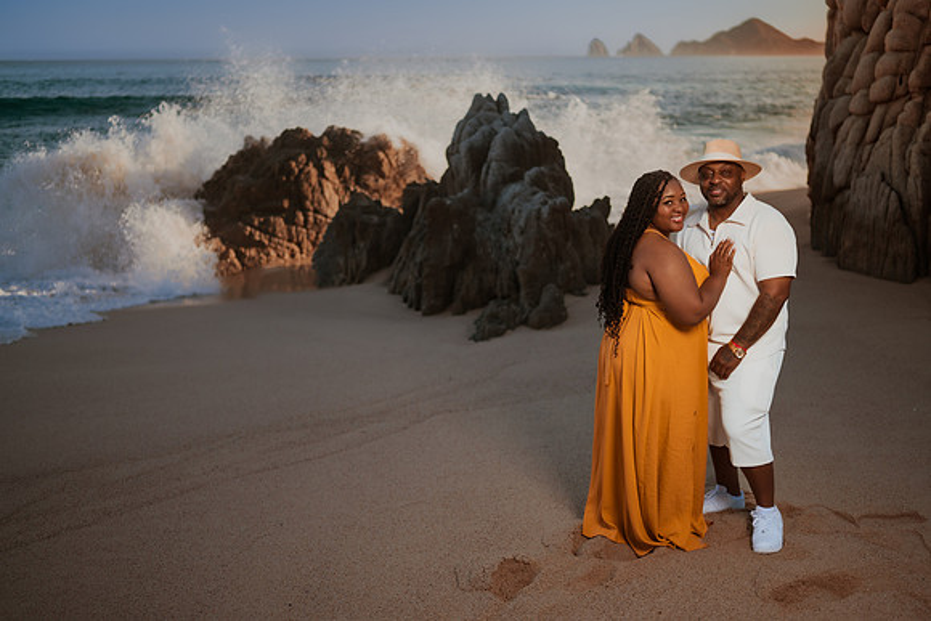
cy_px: 310
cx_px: 466
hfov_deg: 54.4
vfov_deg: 37.9
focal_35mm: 35
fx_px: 905
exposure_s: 1/2500
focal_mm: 35
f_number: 1.8
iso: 100
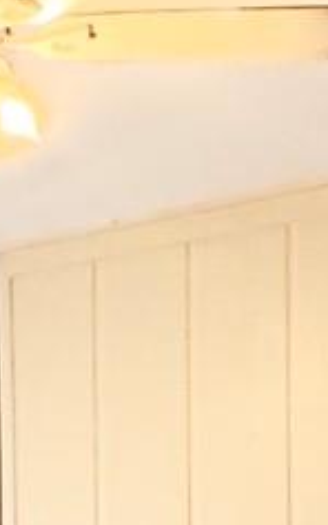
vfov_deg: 15.0
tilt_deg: -1.7
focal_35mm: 128
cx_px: -765
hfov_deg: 8.2
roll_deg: +0.7
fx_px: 1832
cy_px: 822
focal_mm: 2.22
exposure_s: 1/60
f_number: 2.2
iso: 250
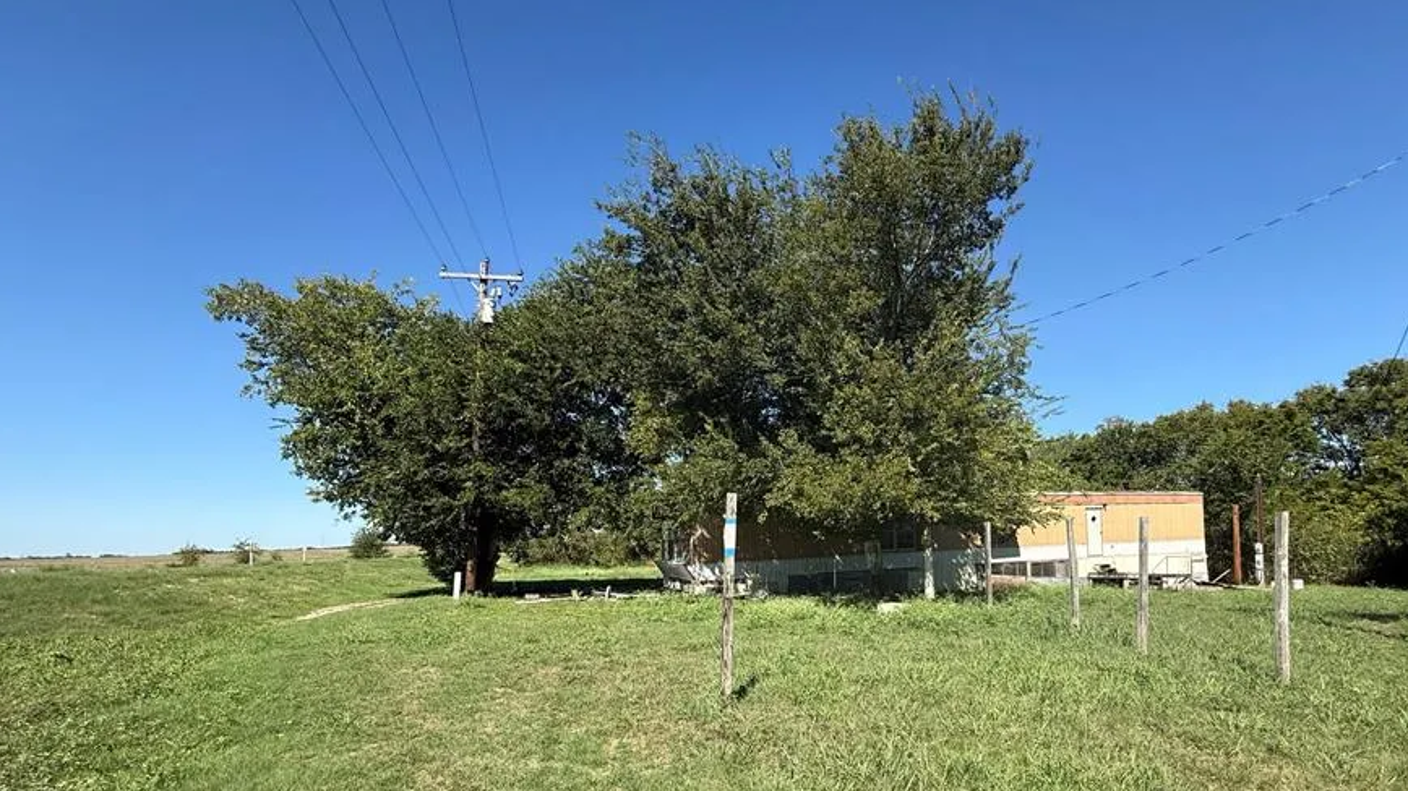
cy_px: 519
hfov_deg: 92.4
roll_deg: +1.8
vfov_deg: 59.8
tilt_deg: +2.5
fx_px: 672
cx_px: 766
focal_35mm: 18
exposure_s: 1/1285
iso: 50
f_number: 2.2
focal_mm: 2.22
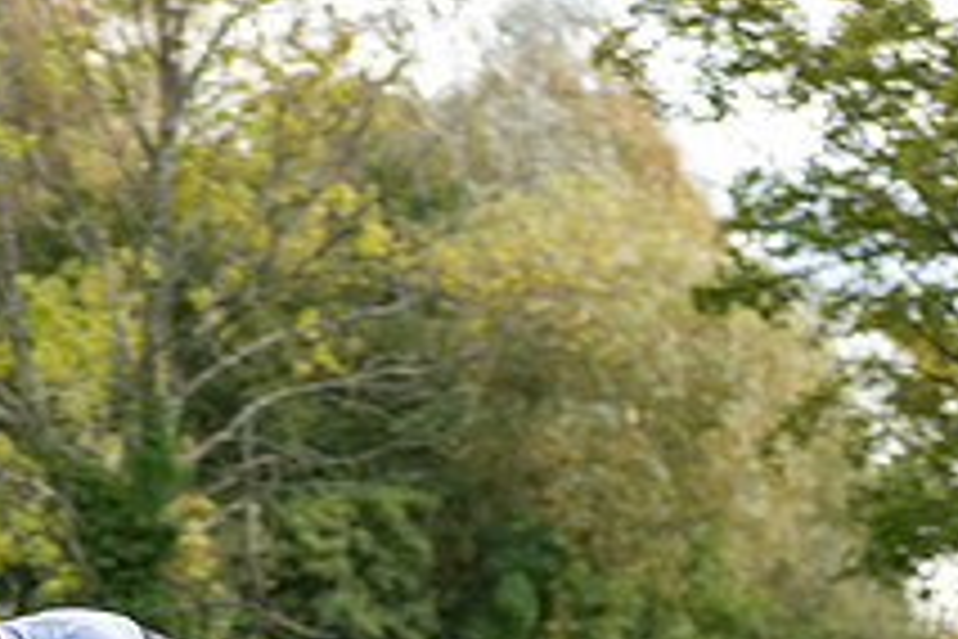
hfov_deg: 11.3
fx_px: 4790
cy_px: 821
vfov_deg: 7.5
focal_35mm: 180
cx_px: 18
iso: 200
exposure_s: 1/400
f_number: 3.2
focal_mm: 66
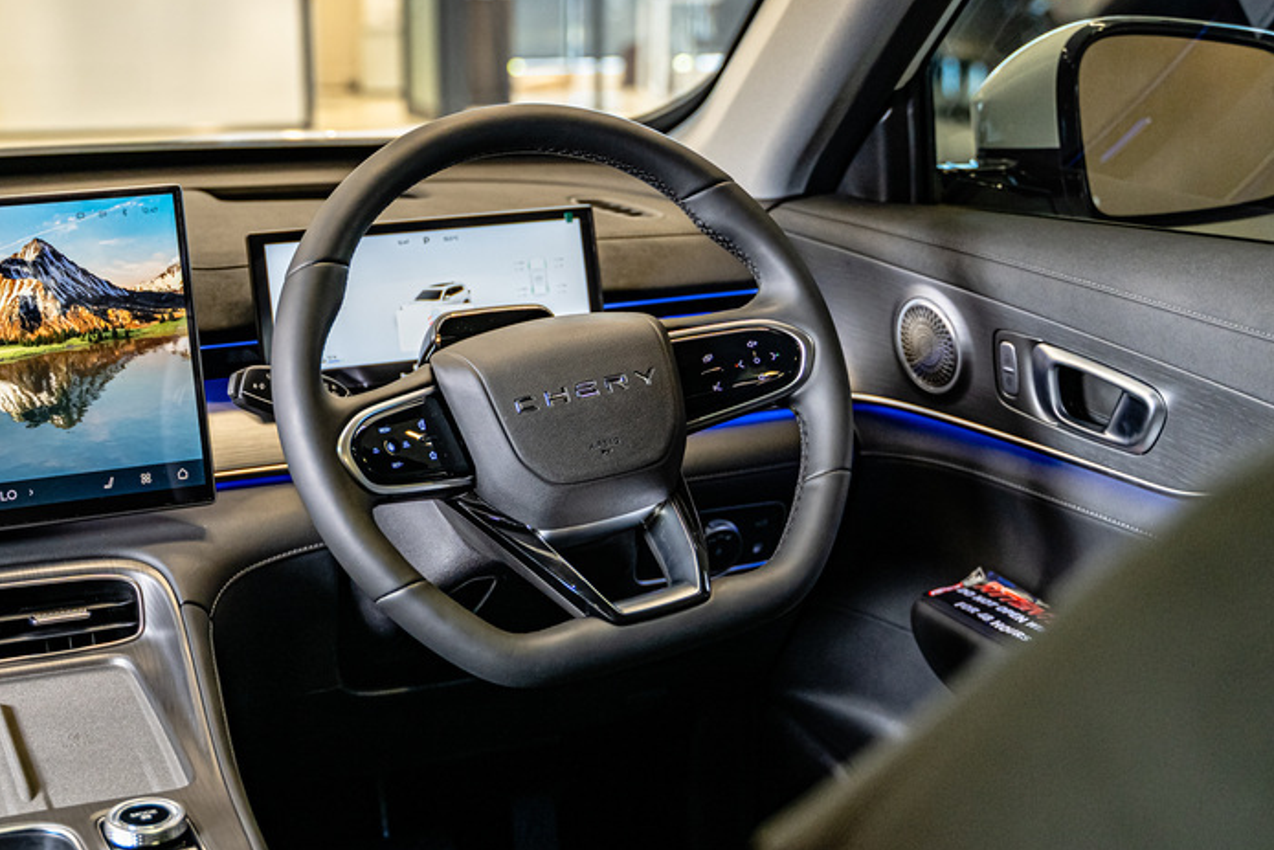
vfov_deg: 24.2
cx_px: 421
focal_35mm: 56
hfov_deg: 35.3
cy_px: 409
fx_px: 1982
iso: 1600
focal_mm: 38
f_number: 2.8
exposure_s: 1/125
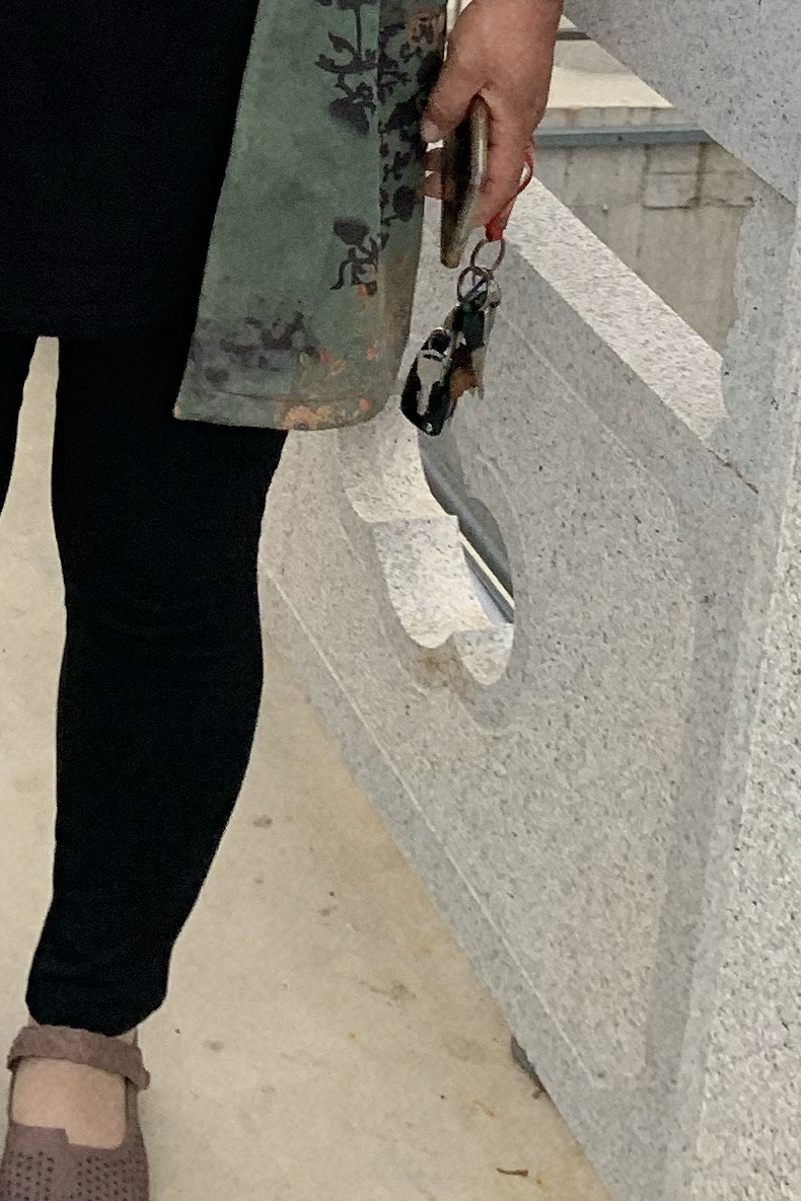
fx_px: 3070
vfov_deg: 19.9
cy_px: -470
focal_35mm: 92
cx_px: 57
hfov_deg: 14.7
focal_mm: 4.25
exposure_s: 1/60
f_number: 1.8
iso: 125
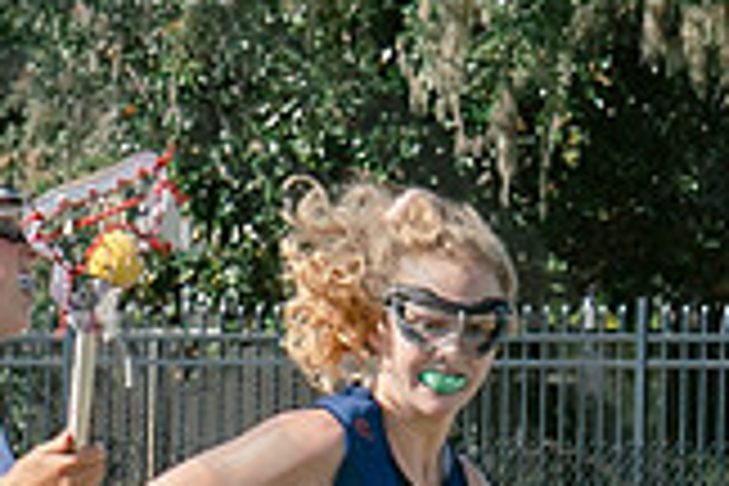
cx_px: 369
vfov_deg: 1.7
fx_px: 16057
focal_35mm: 793
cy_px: 855
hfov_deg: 2.6
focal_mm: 70
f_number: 5.6
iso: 250
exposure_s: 1/1000
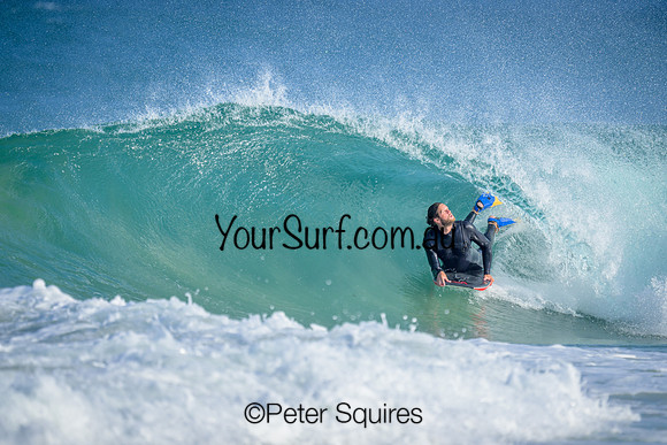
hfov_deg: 2.6
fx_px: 14825
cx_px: 334
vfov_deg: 1.7
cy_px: 222
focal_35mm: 800
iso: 140
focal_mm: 800
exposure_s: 1/800
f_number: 6.3
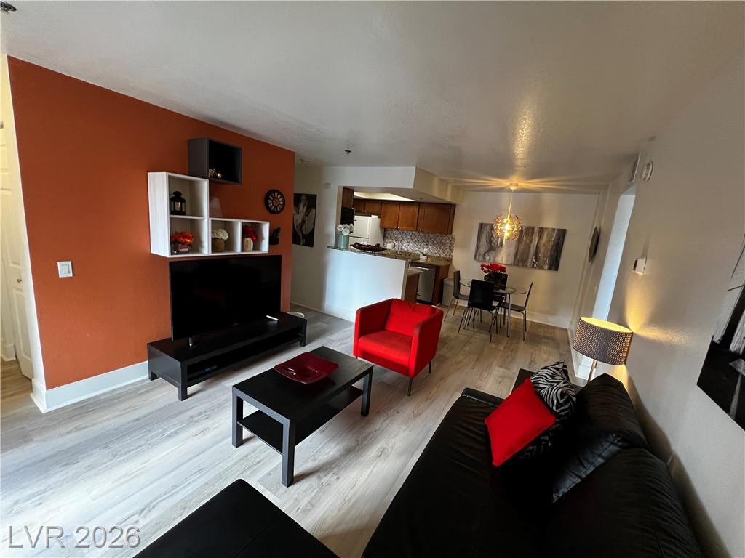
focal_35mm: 13
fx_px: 280
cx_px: 372
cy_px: 279
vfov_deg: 89.9
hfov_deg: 106.2
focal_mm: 1.57
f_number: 1.8
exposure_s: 1/60
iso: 320
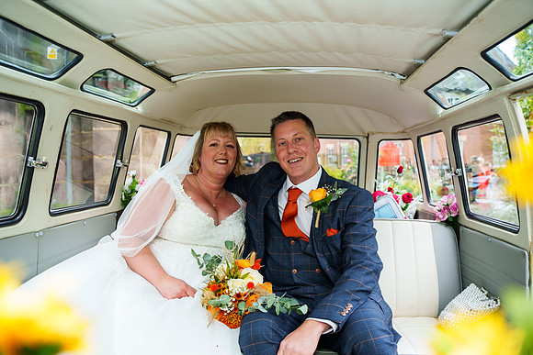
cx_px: 266
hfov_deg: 65.5
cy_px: 178
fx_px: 415
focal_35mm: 28
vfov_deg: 46.4
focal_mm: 28
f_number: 3.5
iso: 400
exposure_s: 1/250
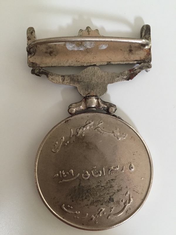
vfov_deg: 61.7
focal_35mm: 29
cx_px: 88
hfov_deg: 48.2
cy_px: 118
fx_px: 197
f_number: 2.2
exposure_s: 1/17
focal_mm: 4.15
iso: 250
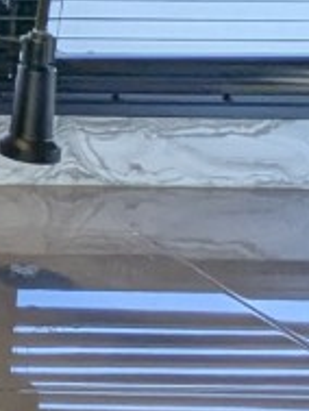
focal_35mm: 118
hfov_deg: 8.9
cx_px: -745
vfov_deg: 15.9
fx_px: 1403
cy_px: -117
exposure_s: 1/133
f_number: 2.2
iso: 108
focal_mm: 2.35
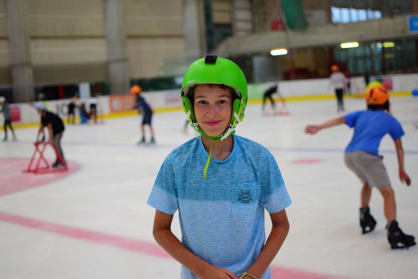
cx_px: 209
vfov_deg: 25.8
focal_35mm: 52
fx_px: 610
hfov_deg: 37.8
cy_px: 140
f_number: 1.8
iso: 900
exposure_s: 1/400
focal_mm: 35
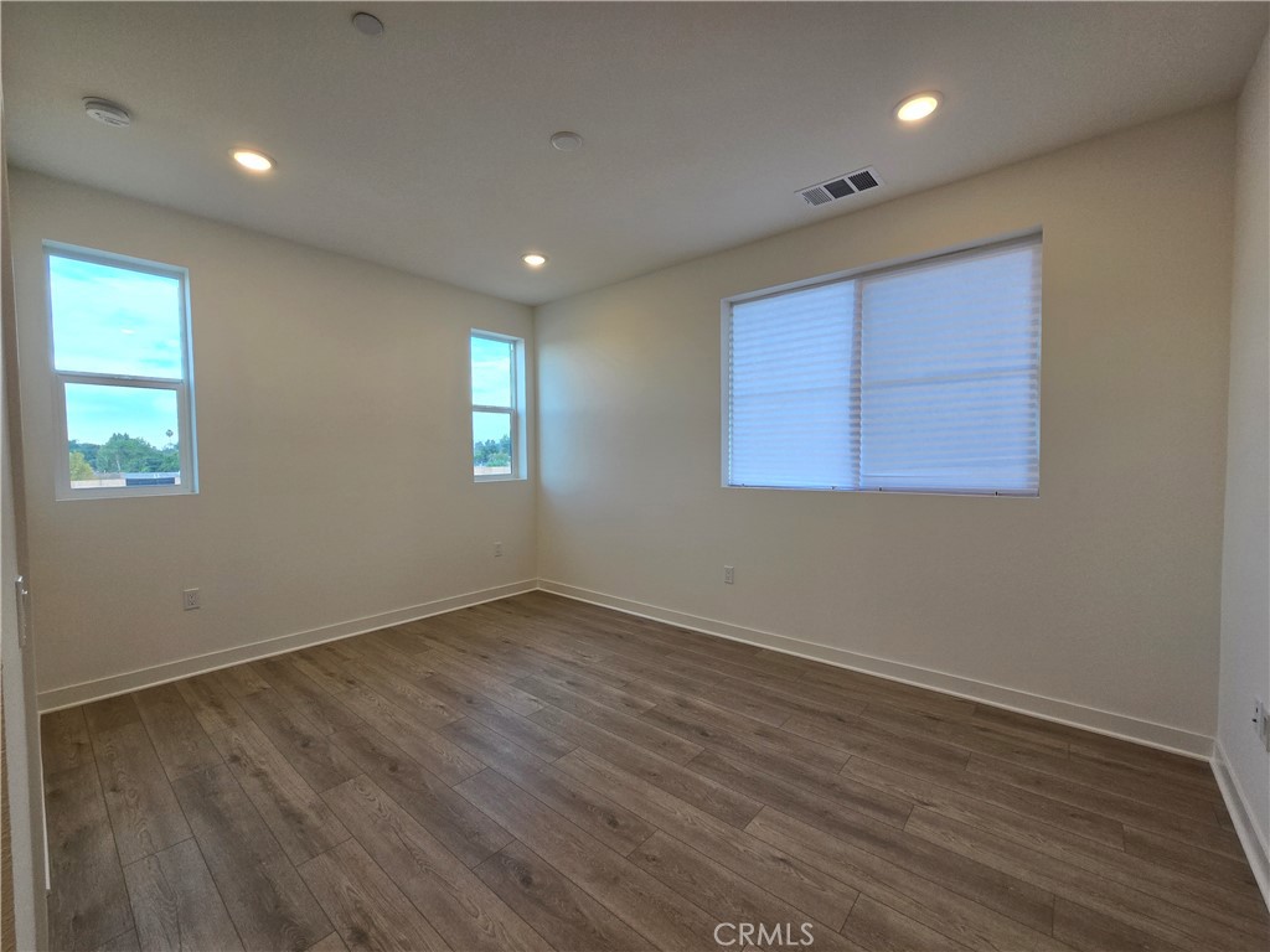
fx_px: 477
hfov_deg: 106.2
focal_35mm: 13
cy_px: 476
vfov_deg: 89.9
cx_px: 635
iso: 64
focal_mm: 2.2
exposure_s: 1/120
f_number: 2.2
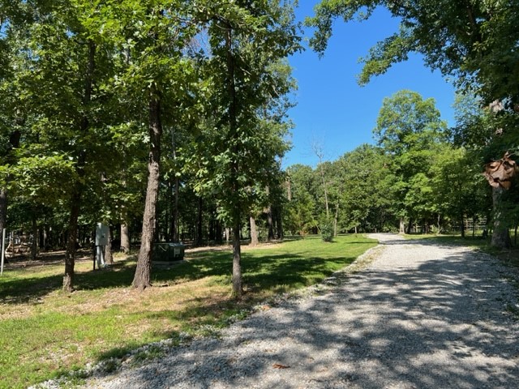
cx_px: 260
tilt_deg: +5.8
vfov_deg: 53.1
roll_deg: +1.5
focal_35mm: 26
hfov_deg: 67.3
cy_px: 194
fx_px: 390
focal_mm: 5.7
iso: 50
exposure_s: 1/1645
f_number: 1.5
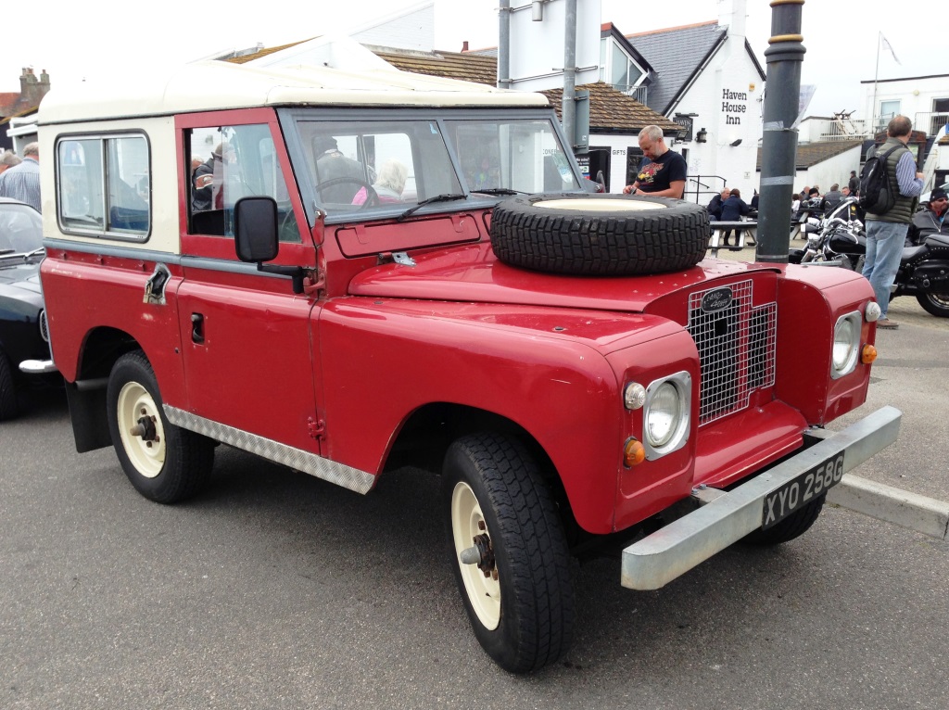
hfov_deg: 55.4
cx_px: 474
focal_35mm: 33
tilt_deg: -12.2
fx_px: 904
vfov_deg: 42.9
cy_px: 355
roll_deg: +0.5
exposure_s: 1/733
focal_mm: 4.12
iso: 50
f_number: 2.4
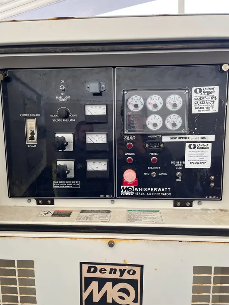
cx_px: 114
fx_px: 229
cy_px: 152
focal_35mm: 26
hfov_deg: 53.1
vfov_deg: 67.3
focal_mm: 5.1
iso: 80
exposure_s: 1/122
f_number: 1.6
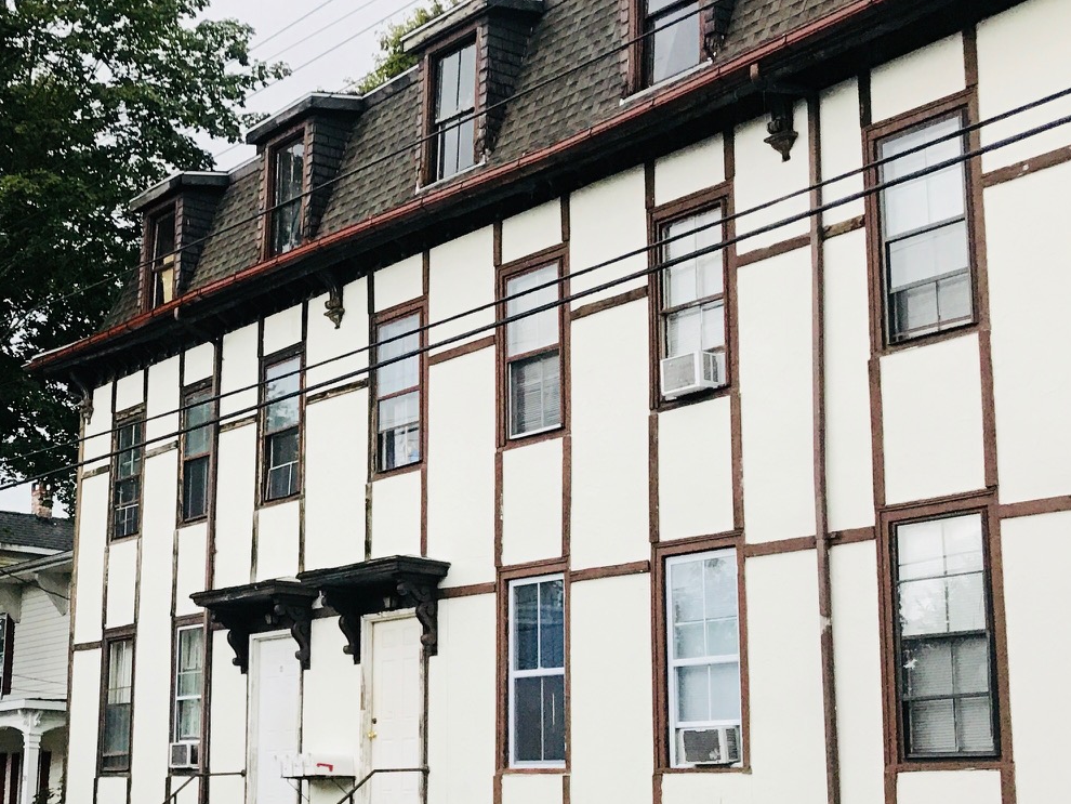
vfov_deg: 25.6
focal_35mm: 57
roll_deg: -2.5
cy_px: 506
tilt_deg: +10.7
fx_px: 1764
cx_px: 167
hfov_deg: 32.5
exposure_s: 1/17
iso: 40
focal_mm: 3.99
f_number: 1.8
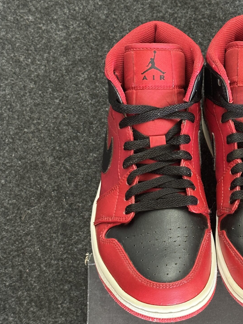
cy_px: 179
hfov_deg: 17.2
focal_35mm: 85
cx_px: 210
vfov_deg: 23.0
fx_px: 796
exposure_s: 1/33
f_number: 1.78
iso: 320
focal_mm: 6.86
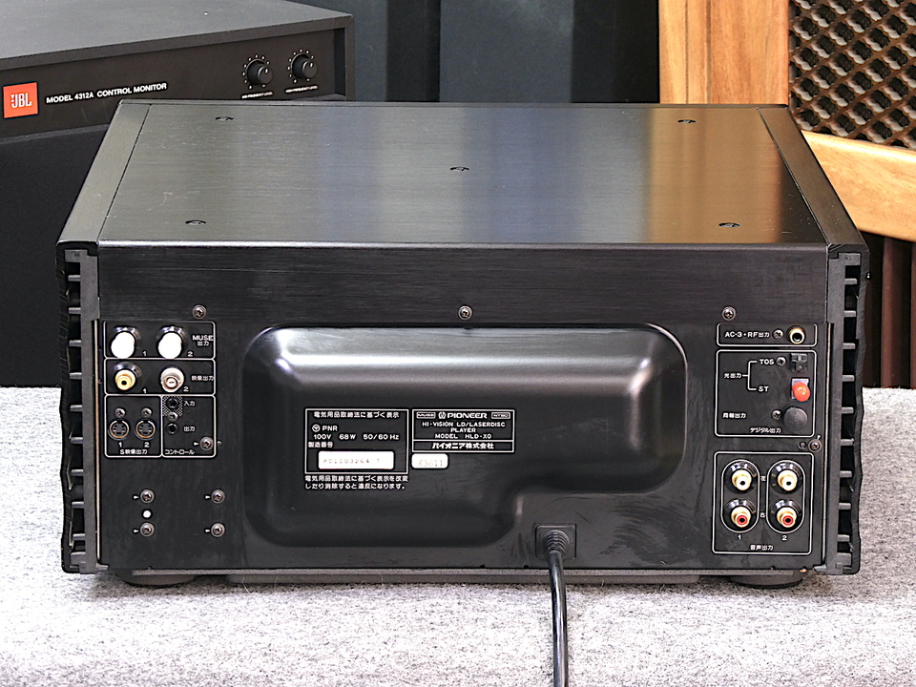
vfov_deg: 11.0
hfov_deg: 14.6
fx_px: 3572
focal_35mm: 135
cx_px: 458
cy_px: 344
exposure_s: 1/2.5
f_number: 5.3
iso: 200
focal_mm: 24.2
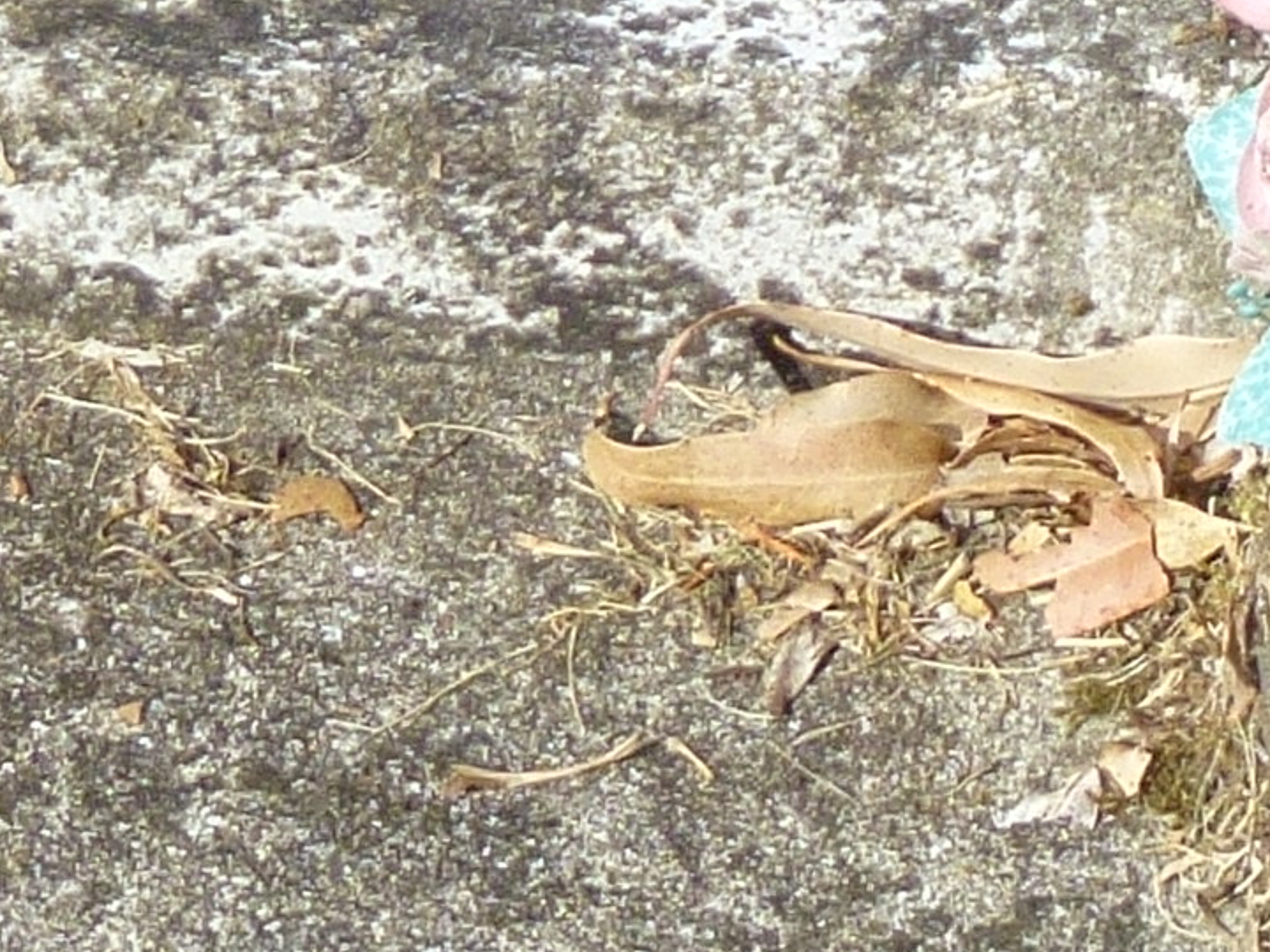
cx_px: 1764
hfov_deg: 7.2
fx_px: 9906
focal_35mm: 270
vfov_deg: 5.4
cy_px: -1174
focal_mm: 8
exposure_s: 1/640
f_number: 4
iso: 100
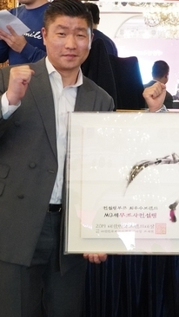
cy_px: 142
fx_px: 590
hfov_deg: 16.7
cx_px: 201
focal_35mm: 70
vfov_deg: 30.1
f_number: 4
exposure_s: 1/30
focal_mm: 24
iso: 6400
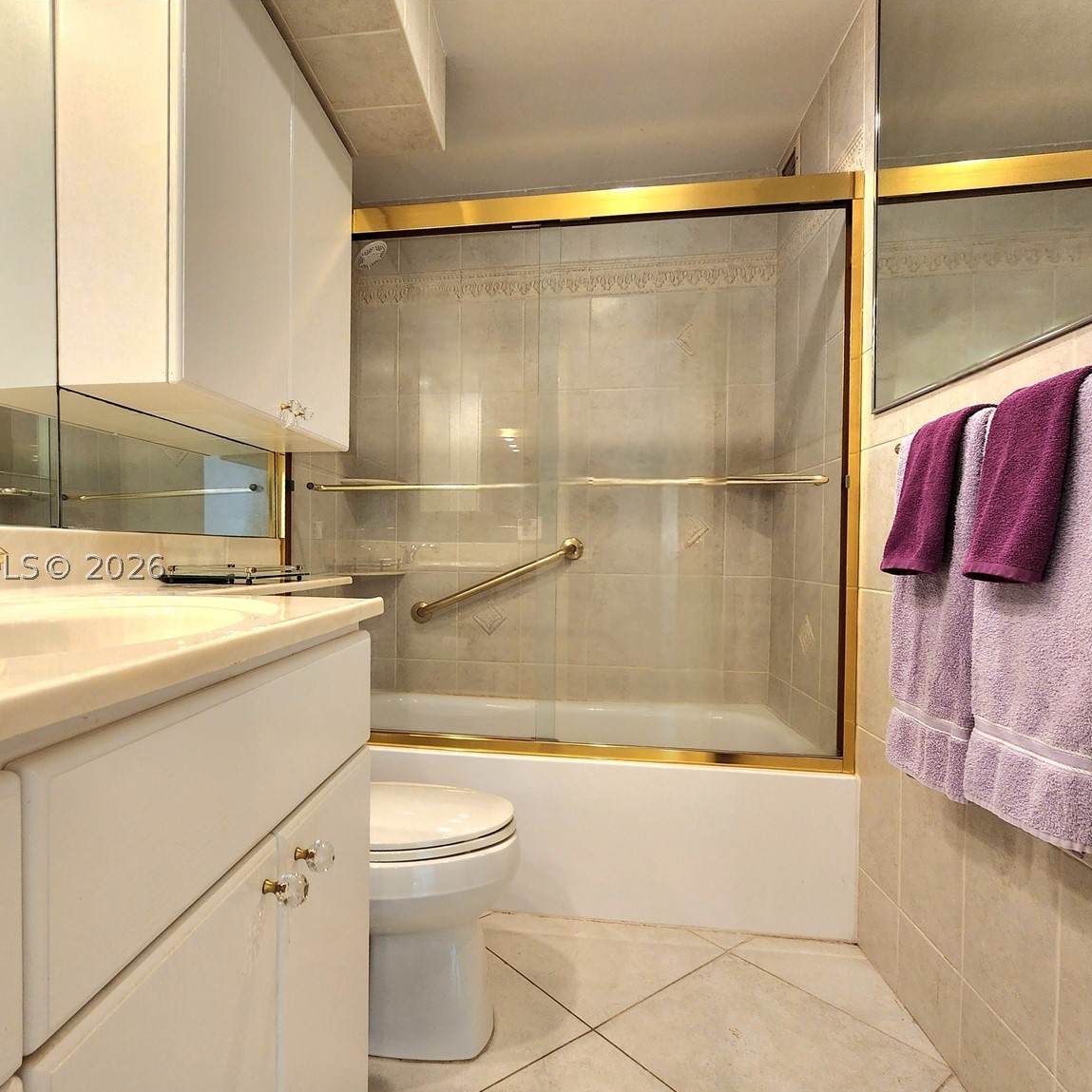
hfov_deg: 86.7
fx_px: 571
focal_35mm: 16
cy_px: 566
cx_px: 456
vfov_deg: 87.4
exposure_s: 1/60.2
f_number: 2.2
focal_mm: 2.2
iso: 100
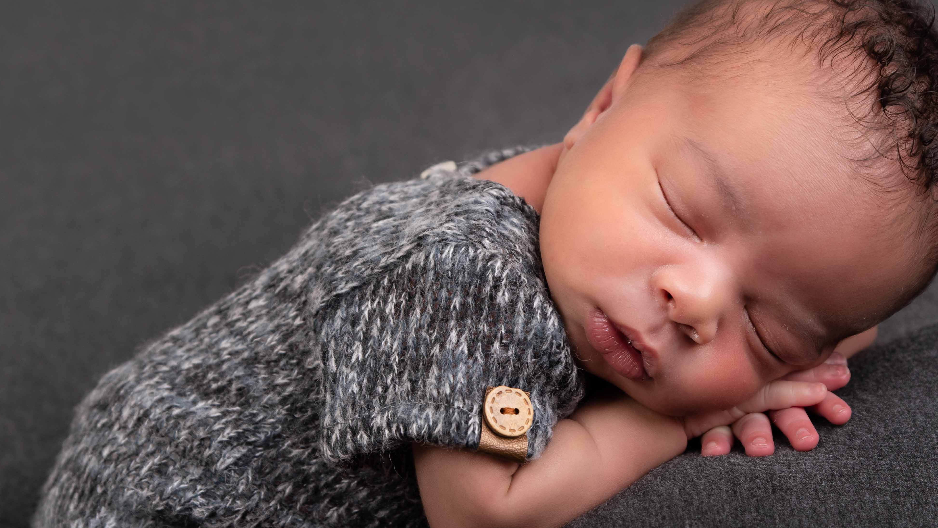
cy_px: 327
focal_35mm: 112
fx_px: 2786
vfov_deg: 10.8
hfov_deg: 19.1
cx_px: 473
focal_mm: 50
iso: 125
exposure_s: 1/200
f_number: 3.2
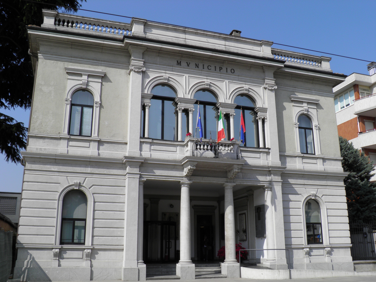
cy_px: 141
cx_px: 188
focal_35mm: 35
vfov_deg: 40.7
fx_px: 380
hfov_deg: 52.6
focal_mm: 6.3
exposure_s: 1/400
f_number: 5.5
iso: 50
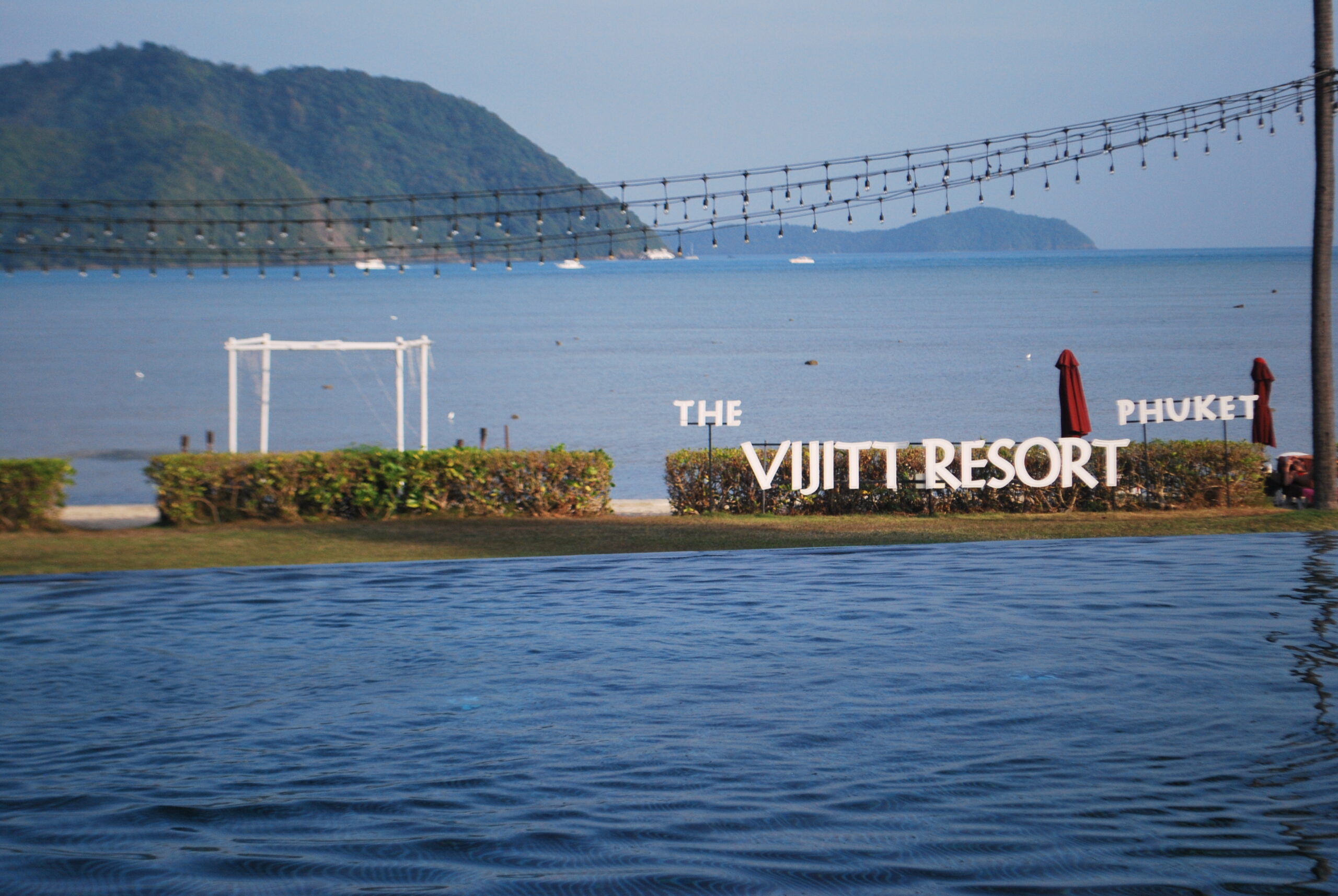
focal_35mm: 72
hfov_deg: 28.0
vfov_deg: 19.0
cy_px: 448
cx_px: 669
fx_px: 2679
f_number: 5.6
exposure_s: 1/1250
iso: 400
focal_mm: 48
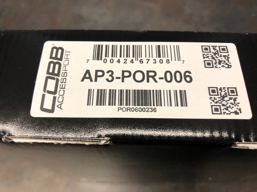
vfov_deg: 48.2
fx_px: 215
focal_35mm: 29
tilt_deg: -63.0
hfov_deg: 61.7
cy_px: 96
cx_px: 128
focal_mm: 3.99
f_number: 1.8
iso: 40
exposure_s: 1/24
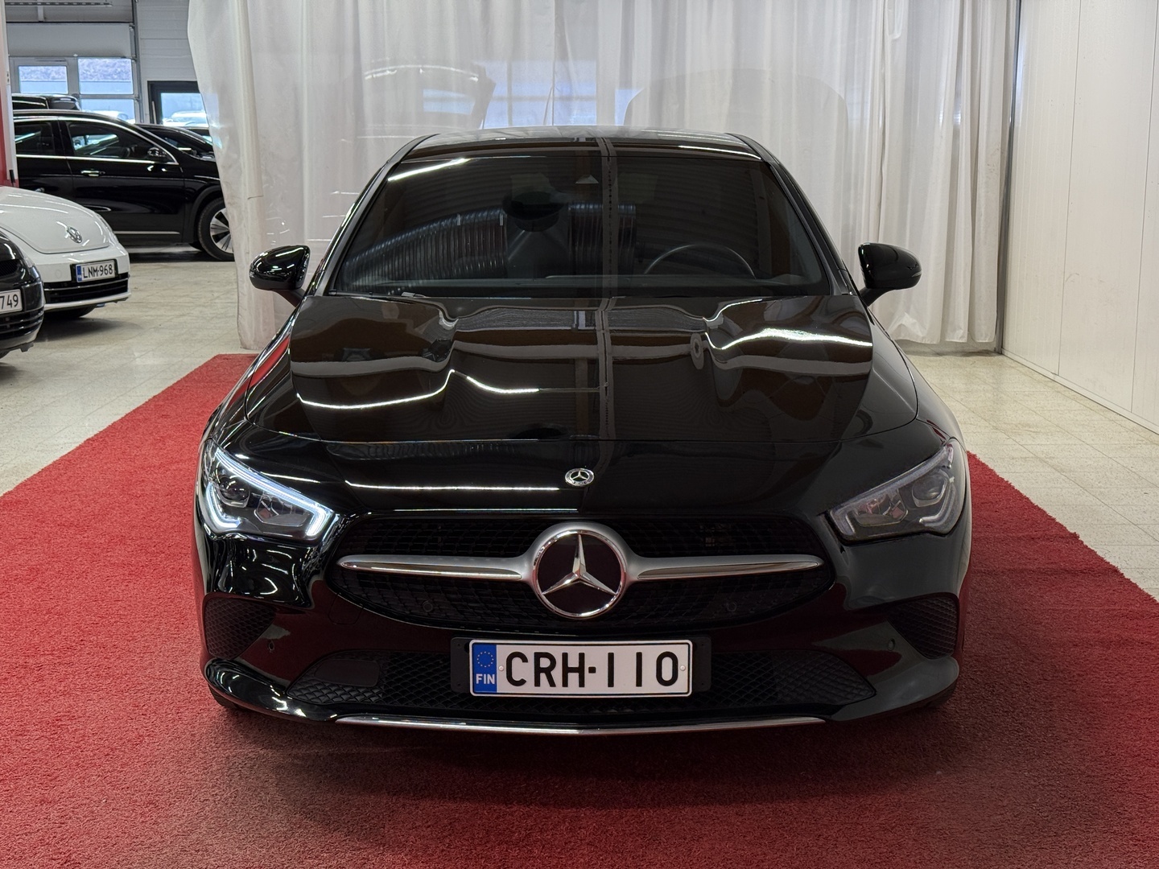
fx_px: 1607
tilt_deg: -10.4
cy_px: 434
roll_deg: +0.3
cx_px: 580
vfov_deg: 30.3
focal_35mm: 48
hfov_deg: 39.7
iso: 100
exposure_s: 1/111
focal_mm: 6.76
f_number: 1.78
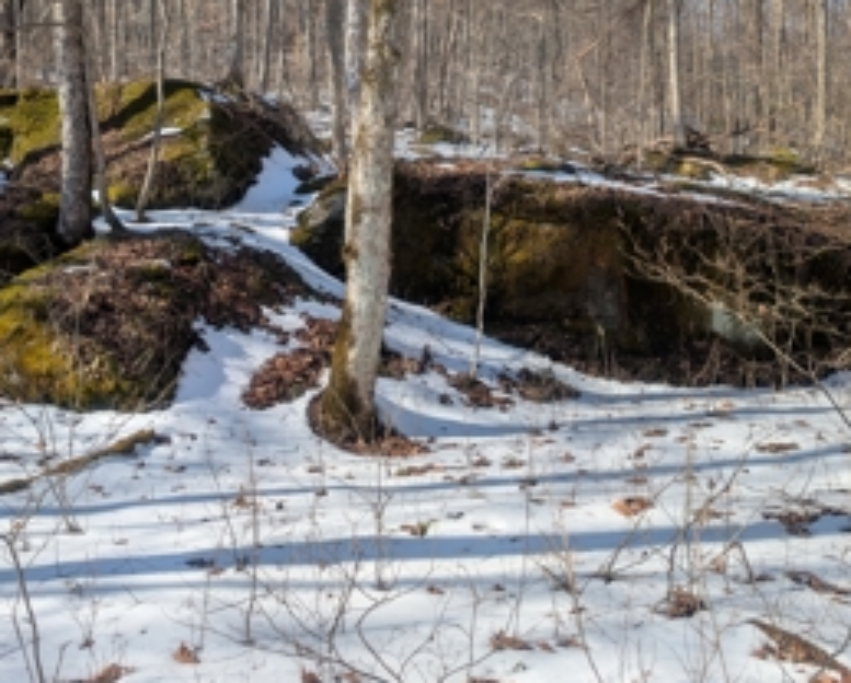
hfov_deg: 50.0
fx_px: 908
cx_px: 355
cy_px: 220
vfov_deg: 40.7
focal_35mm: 36
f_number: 1.68
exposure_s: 1/659
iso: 20
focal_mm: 6.9
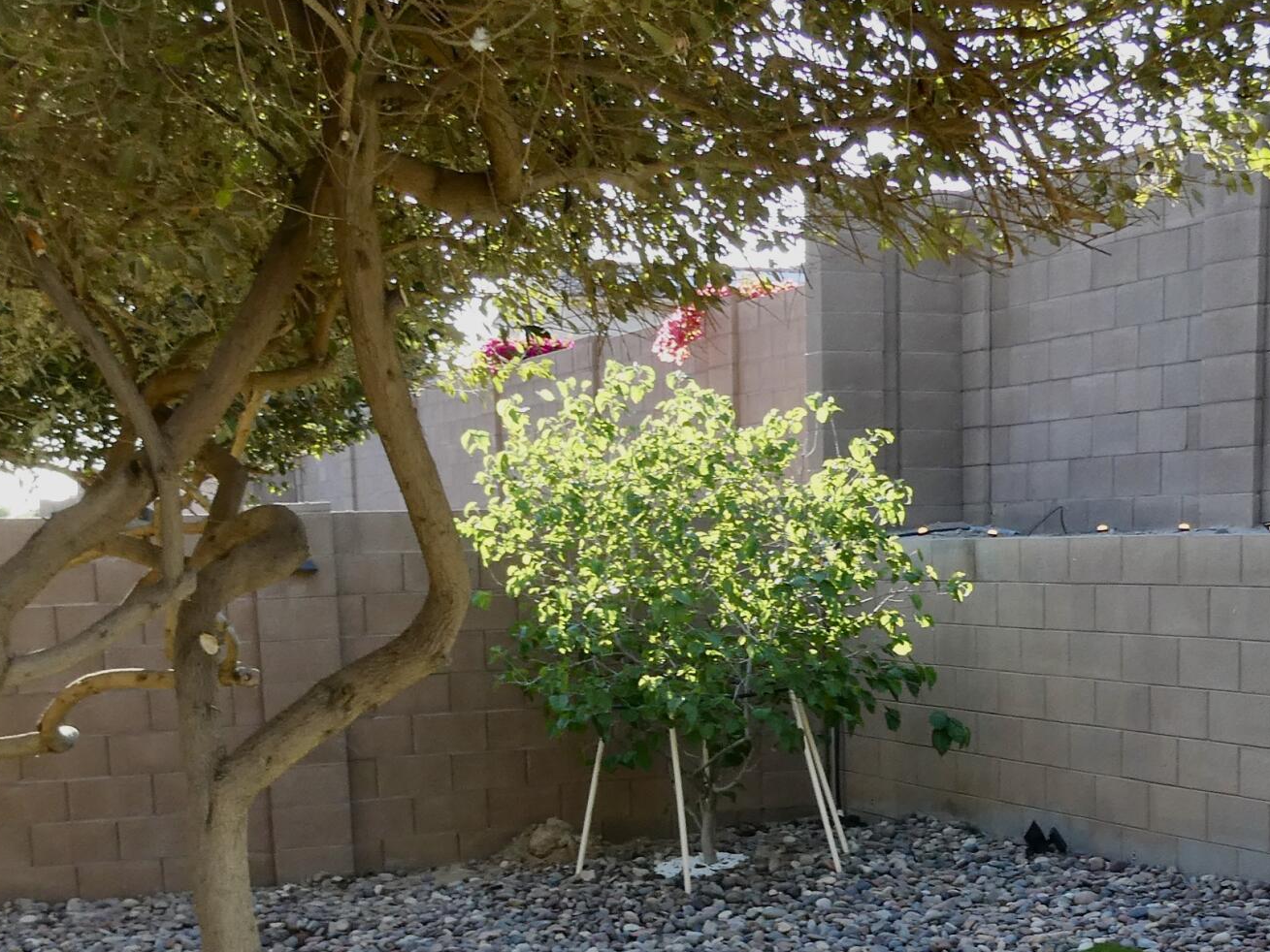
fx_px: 2018
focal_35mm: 55
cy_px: 910
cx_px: 743
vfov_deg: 25.5
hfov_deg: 34.8
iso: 80
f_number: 3.3
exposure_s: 1/200
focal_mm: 4.3
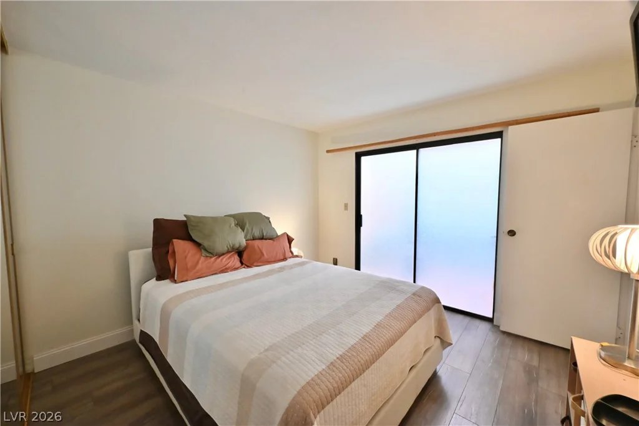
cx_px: 320
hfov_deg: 104.2
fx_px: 249
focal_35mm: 14
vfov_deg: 81.2
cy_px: 213
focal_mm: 14
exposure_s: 1/60
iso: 8000
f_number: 14
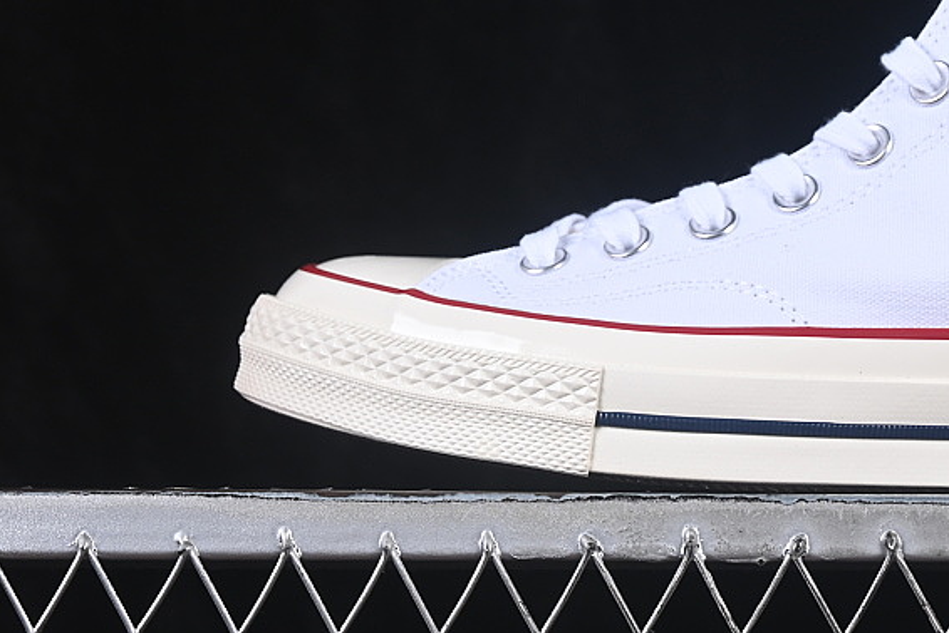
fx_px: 3771
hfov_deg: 14.2
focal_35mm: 143
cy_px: 121
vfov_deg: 9.6
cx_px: 850
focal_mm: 50
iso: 160
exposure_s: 1/80
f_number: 8
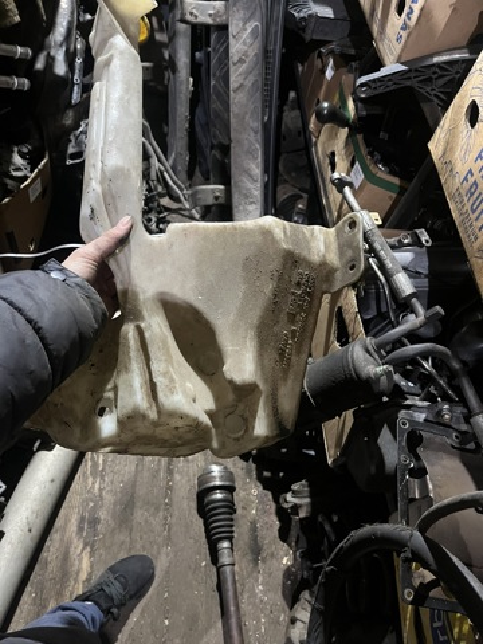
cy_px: 322
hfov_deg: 53.1
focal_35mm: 26
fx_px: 484
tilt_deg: -54.1
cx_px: 242
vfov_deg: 67.3
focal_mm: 5.1
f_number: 1.6
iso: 500
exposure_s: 1/25
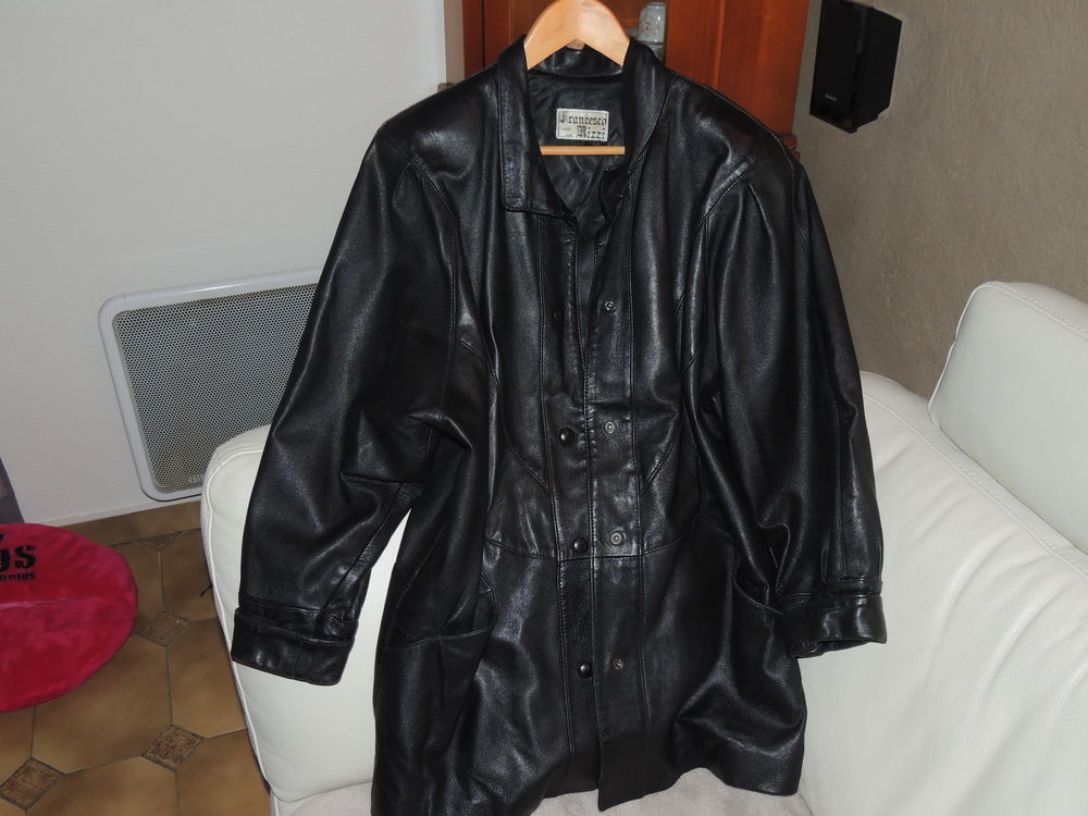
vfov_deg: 42.9
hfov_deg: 55.4
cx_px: 544
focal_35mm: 33
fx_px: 1037
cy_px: 408
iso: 200
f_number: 3.2
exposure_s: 1/30
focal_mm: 5.8
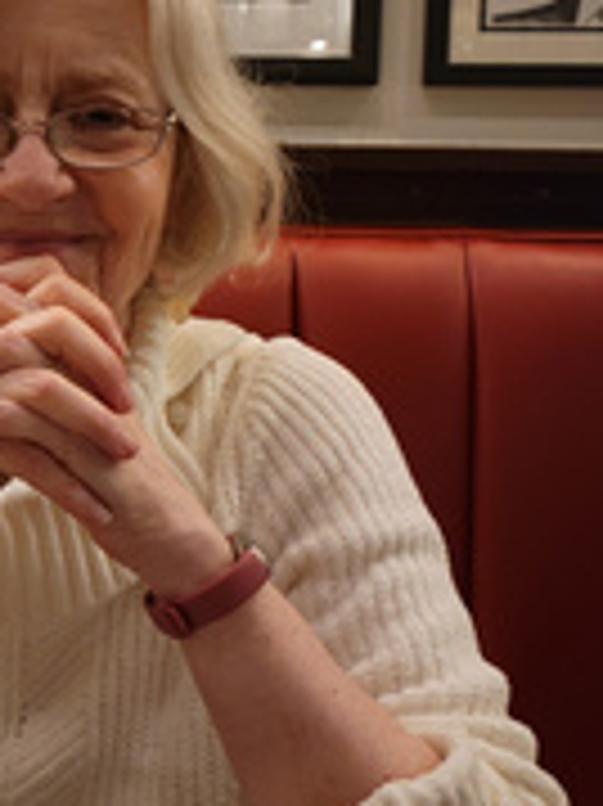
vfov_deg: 31.9
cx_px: 45
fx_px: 1395
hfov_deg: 23.6
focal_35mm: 60
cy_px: 252
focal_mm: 5.9
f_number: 2
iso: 500
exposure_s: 1/15
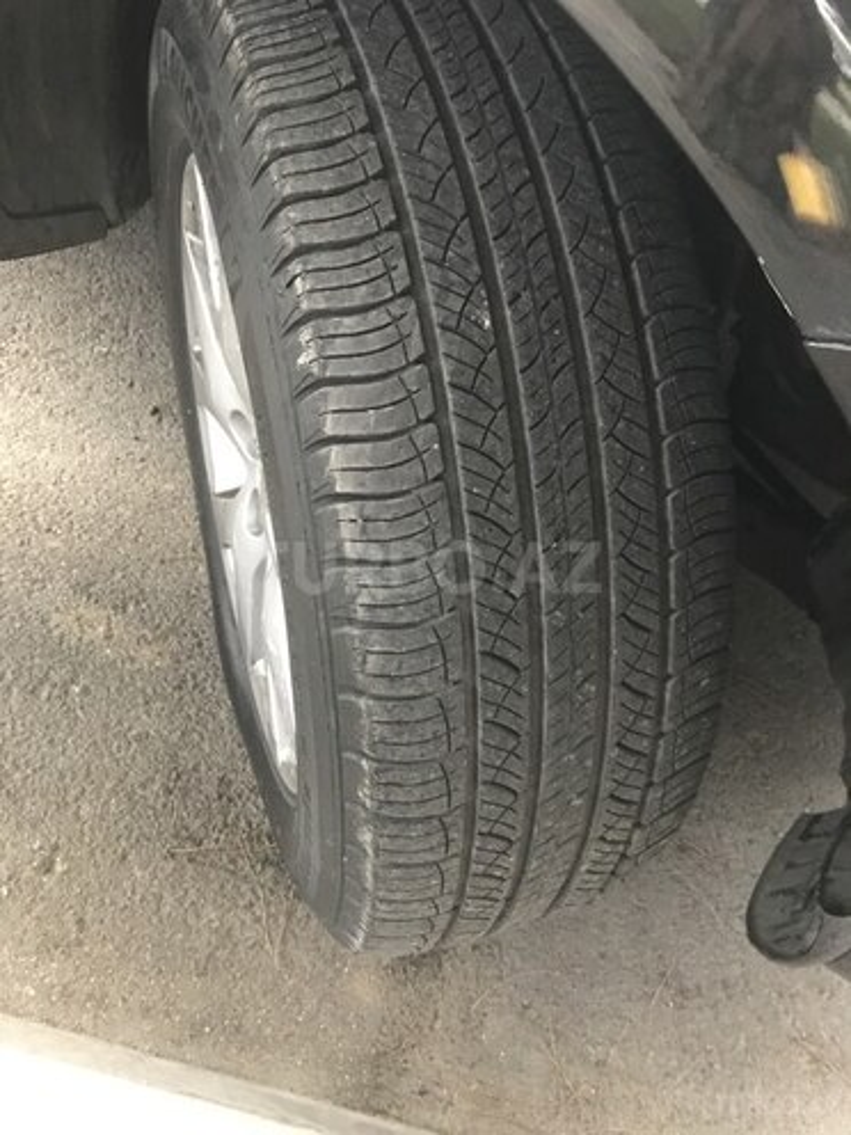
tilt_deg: -53.8
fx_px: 918
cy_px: 568
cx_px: 426
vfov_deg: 63.4
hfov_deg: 49.7
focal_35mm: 28
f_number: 1.8
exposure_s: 1/13
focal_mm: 3.99
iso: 100
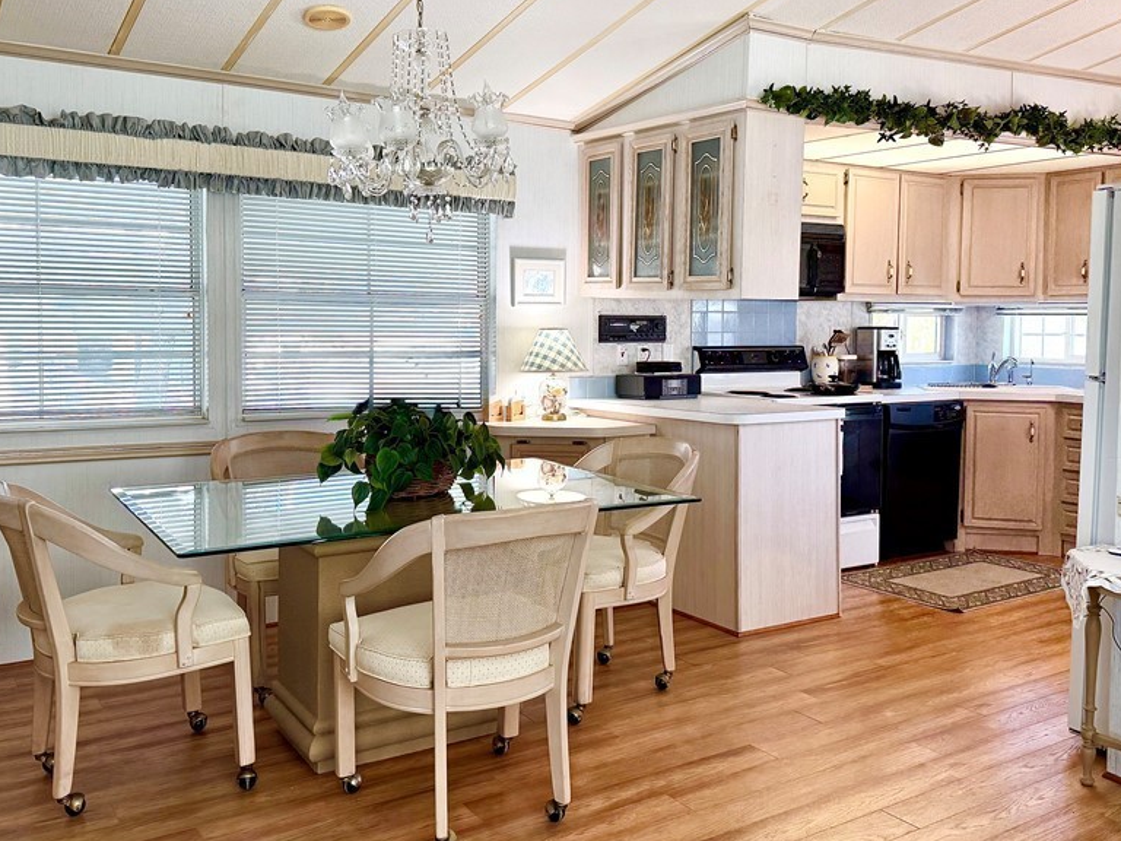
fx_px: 1036
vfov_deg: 44.0
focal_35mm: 32
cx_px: 579
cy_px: 361
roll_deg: -1.2
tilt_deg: -2.2
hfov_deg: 56.8
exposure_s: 1/229
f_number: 1.78
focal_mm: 6.76
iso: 125
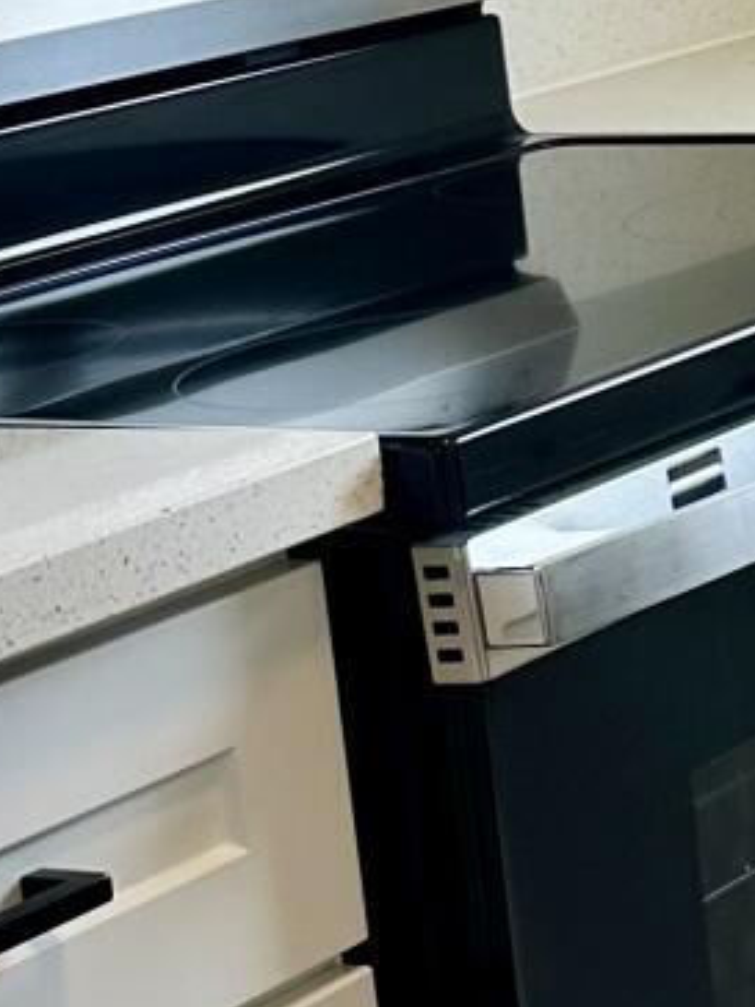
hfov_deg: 9.8
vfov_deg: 14.8
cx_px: 1834
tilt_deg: -8.1
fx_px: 3839
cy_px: 83
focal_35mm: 132
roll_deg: +4.5
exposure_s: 1/136
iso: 64
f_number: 1.78
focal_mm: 6.86
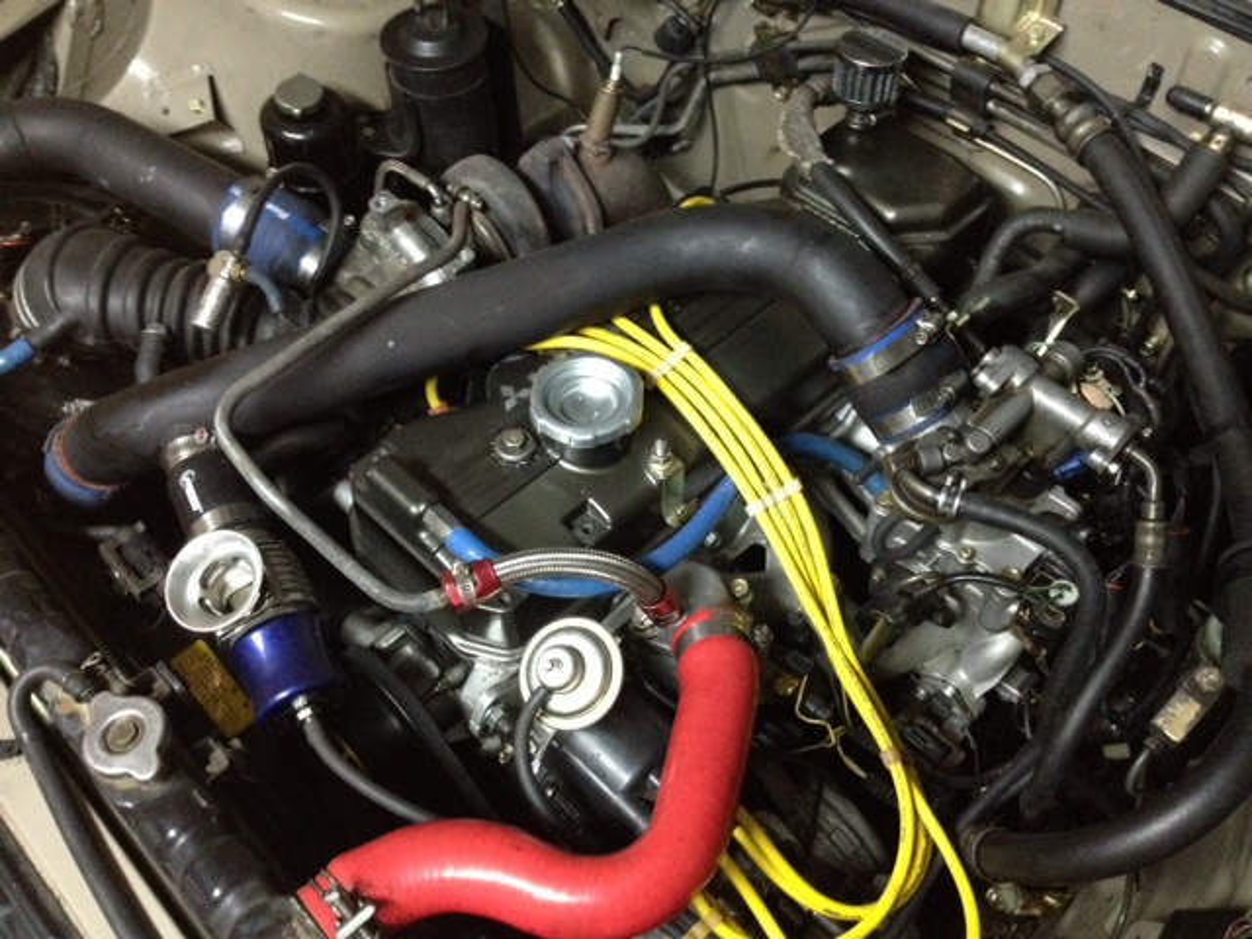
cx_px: 626
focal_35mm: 35
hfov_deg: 52.6
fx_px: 1266
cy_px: 470
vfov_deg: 40.7
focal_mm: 4.28
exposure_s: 1/15
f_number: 2.4
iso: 640
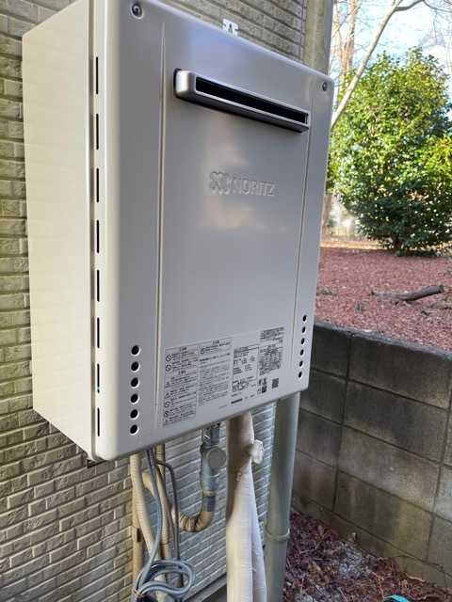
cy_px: 301
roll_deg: -4.3
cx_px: 226
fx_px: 435
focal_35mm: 25
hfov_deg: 54.9
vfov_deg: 69.4
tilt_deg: -15.7
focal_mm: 5.1
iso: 50
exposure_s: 1/121
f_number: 1.6
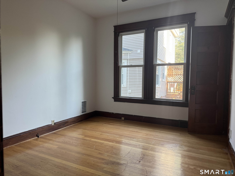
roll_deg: -0.7
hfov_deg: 71.6
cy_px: 88
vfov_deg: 56.8
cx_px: 118
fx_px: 163
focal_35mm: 24
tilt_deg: -3.1
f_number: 1.78
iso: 200
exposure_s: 1/105
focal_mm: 6.76
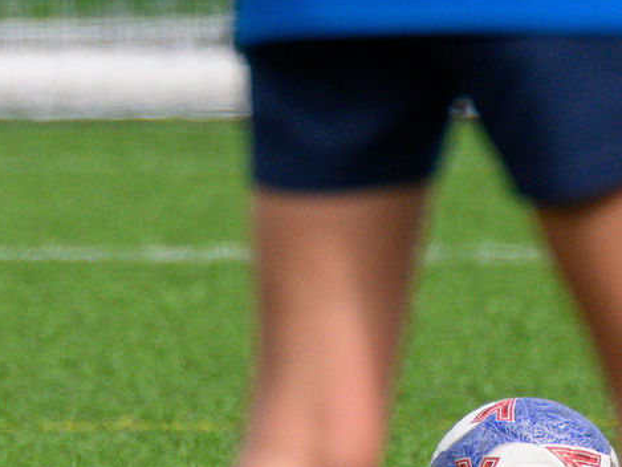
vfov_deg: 0.5
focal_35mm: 2822
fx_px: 50720
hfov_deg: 0.7
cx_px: -177
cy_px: -498
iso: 560
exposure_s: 1/1600
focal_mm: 400
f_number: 5.6
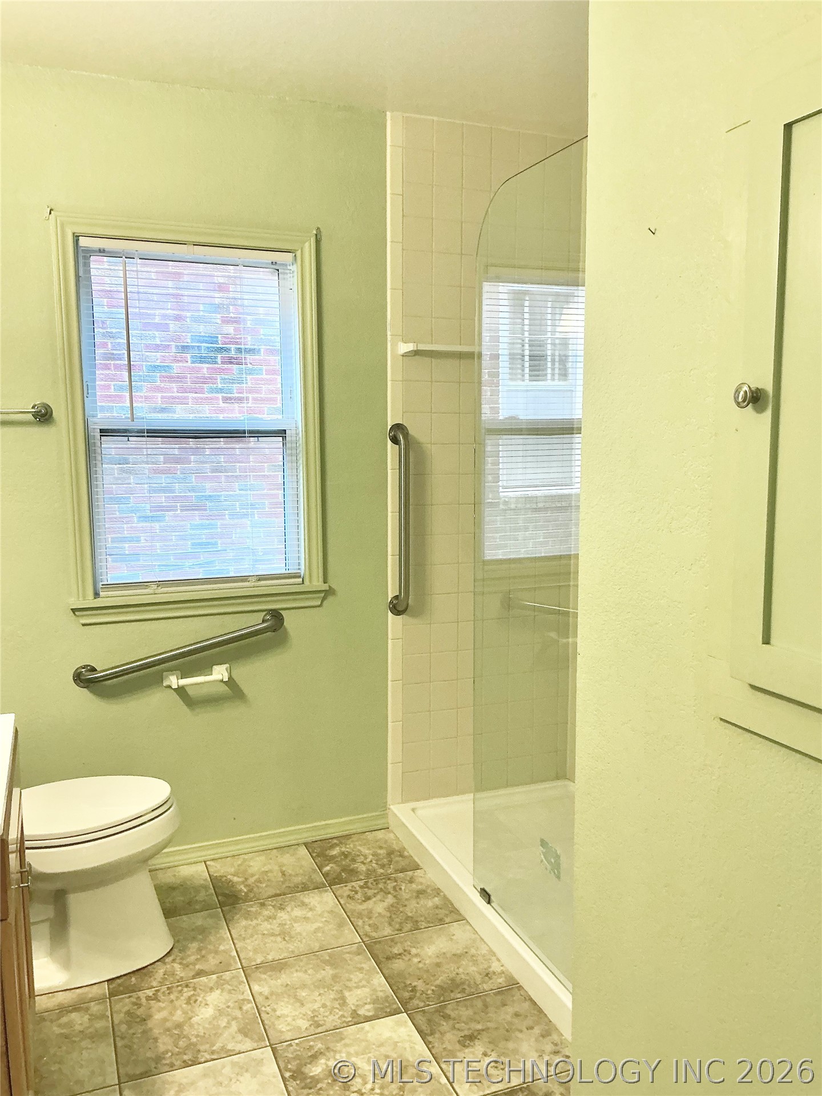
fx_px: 918
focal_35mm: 29
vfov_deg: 61.7
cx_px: 411
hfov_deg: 48.2
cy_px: 548
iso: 80
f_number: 1.8
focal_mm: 3
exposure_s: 1/60
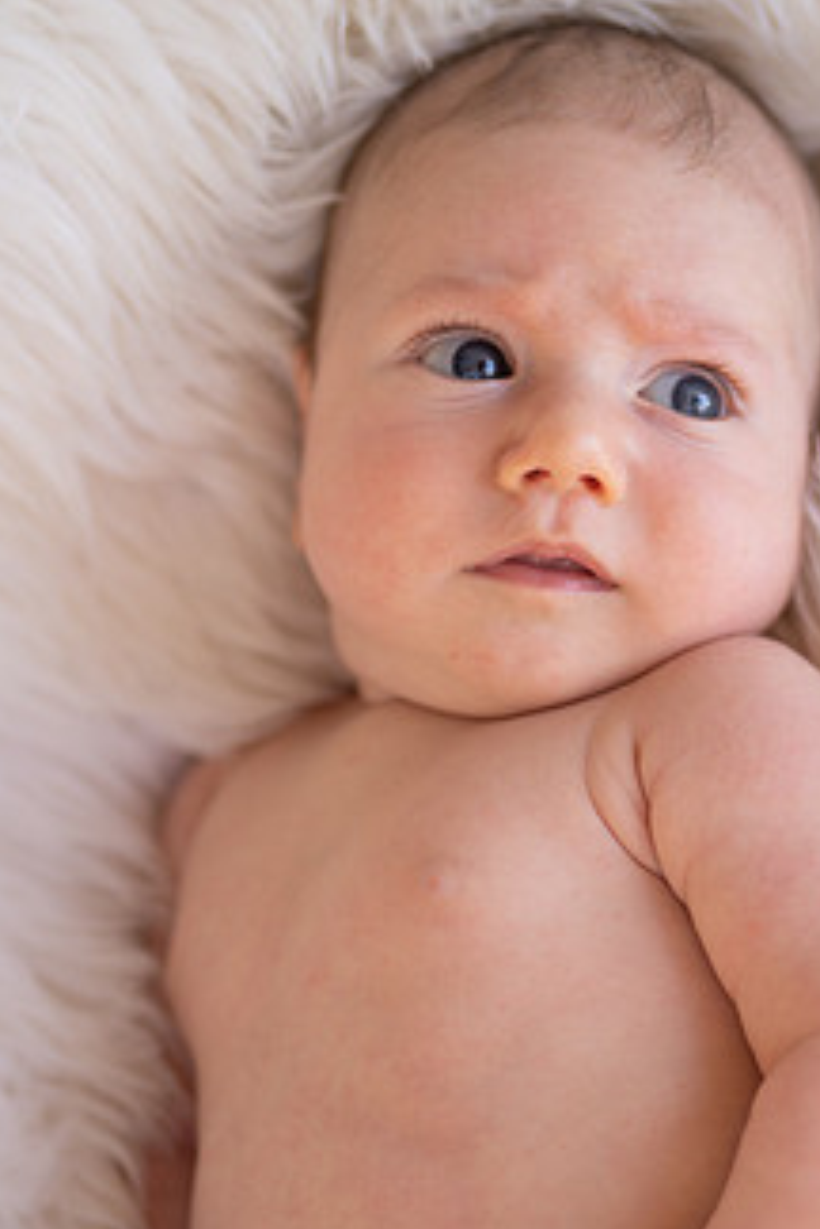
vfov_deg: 17.3
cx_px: 467
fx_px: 4031
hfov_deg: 11.6
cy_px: 789
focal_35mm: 118
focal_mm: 85
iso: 100
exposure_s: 1/125
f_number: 2.2
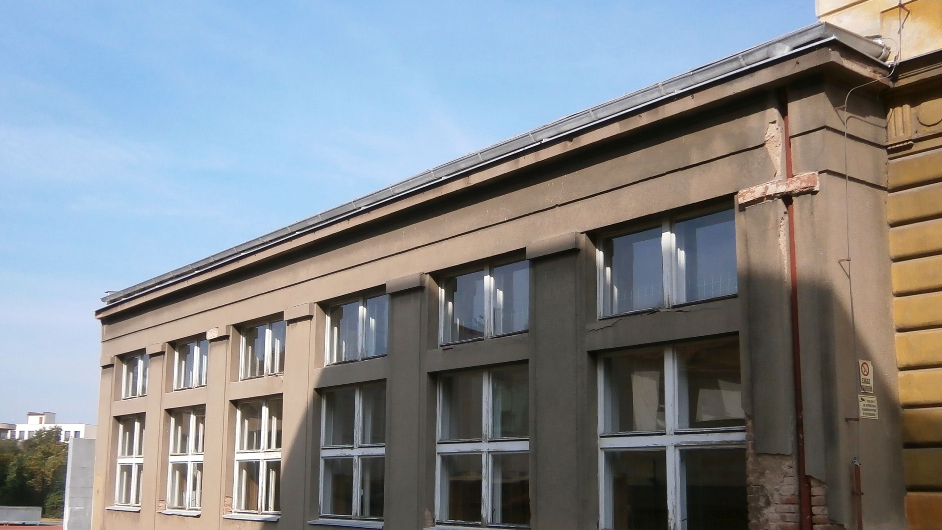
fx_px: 774
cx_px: 507
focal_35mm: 31
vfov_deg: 37.2
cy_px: 369
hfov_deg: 62.5
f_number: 2.8
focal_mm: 4.7
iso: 80
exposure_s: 1/1600
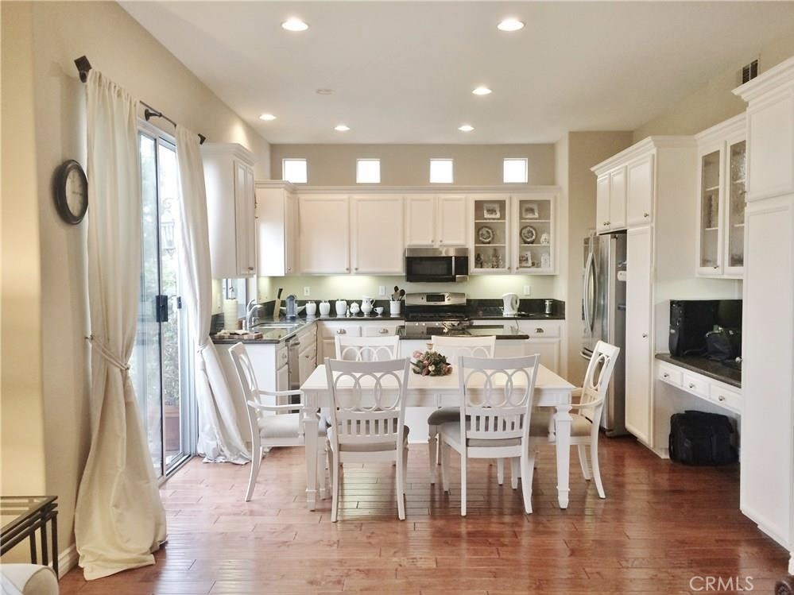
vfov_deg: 48.2
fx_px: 665
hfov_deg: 61.7
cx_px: 397
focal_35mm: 29
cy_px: 298
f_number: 2.2
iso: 64
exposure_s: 1/30
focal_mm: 4.15
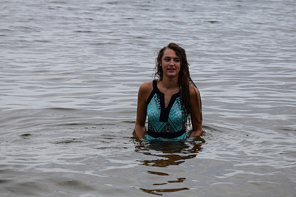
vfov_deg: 5.9
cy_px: 83
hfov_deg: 8.8
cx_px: 145
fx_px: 1916
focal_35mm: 233
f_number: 5.6
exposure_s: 1/1250
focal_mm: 120
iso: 400
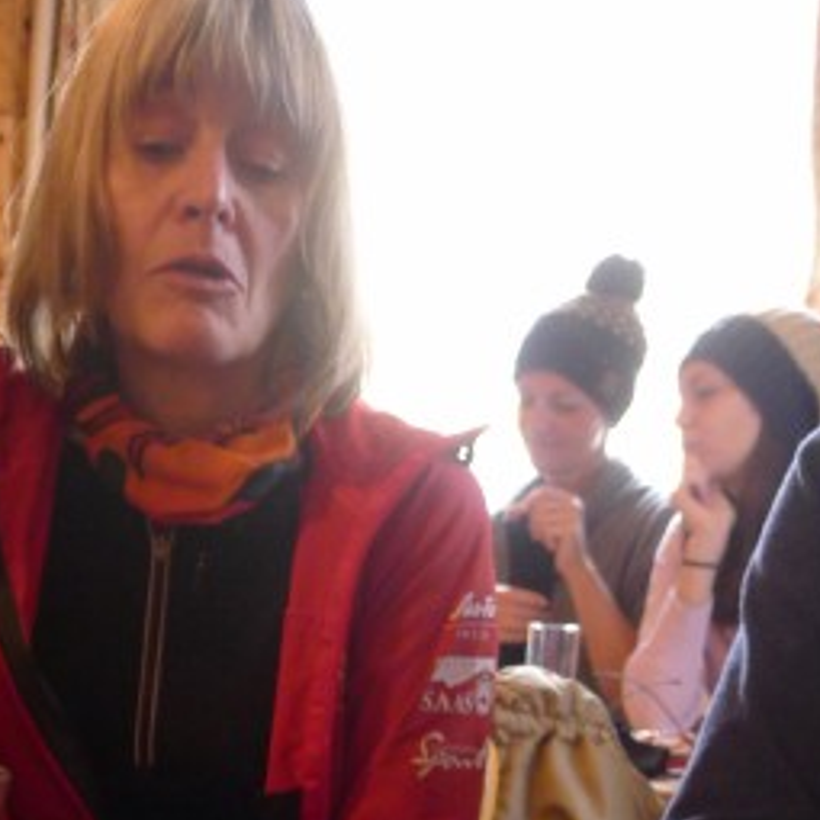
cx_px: 154
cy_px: 1106
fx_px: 1715
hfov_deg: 26.4
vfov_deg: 23.3
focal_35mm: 64
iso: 400
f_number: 2
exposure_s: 1/25
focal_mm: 5.1
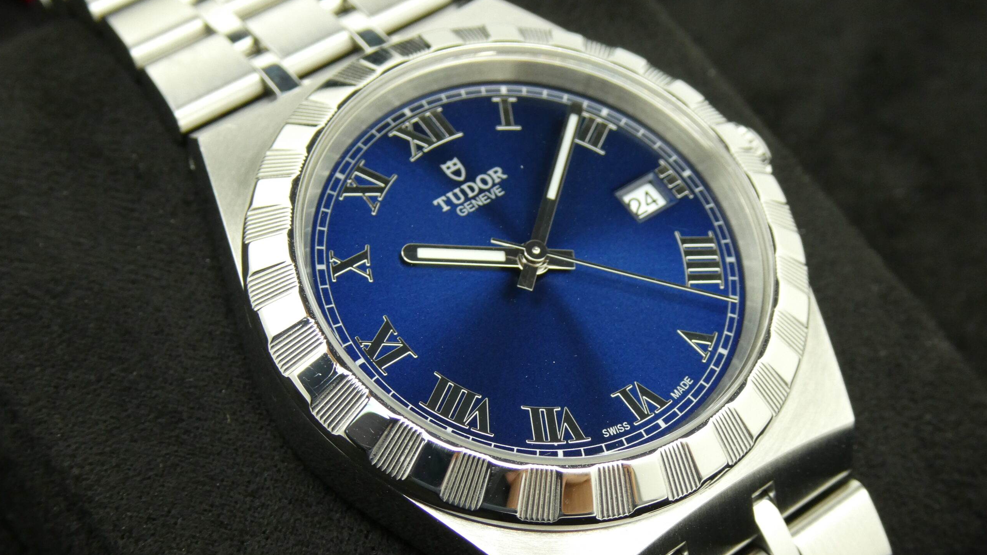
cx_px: 493
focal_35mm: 71
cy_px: 343
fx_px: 1858
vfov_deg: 17.0
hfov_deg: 29.7
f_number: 4.4
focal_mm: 11.7
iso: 250
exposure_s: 1/80
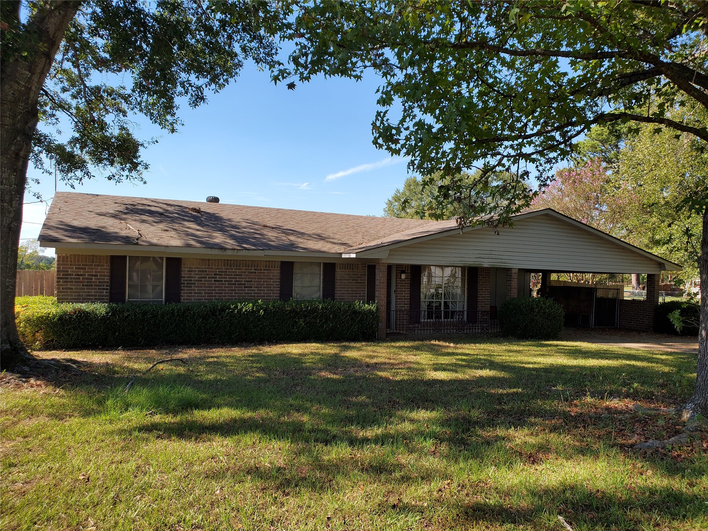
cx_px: 354
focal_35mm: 26
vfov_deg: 53.1
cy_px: 266
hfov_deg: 67.3
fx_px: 532
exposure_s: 1/1064
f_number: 2.4
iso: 50
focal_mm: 4.3
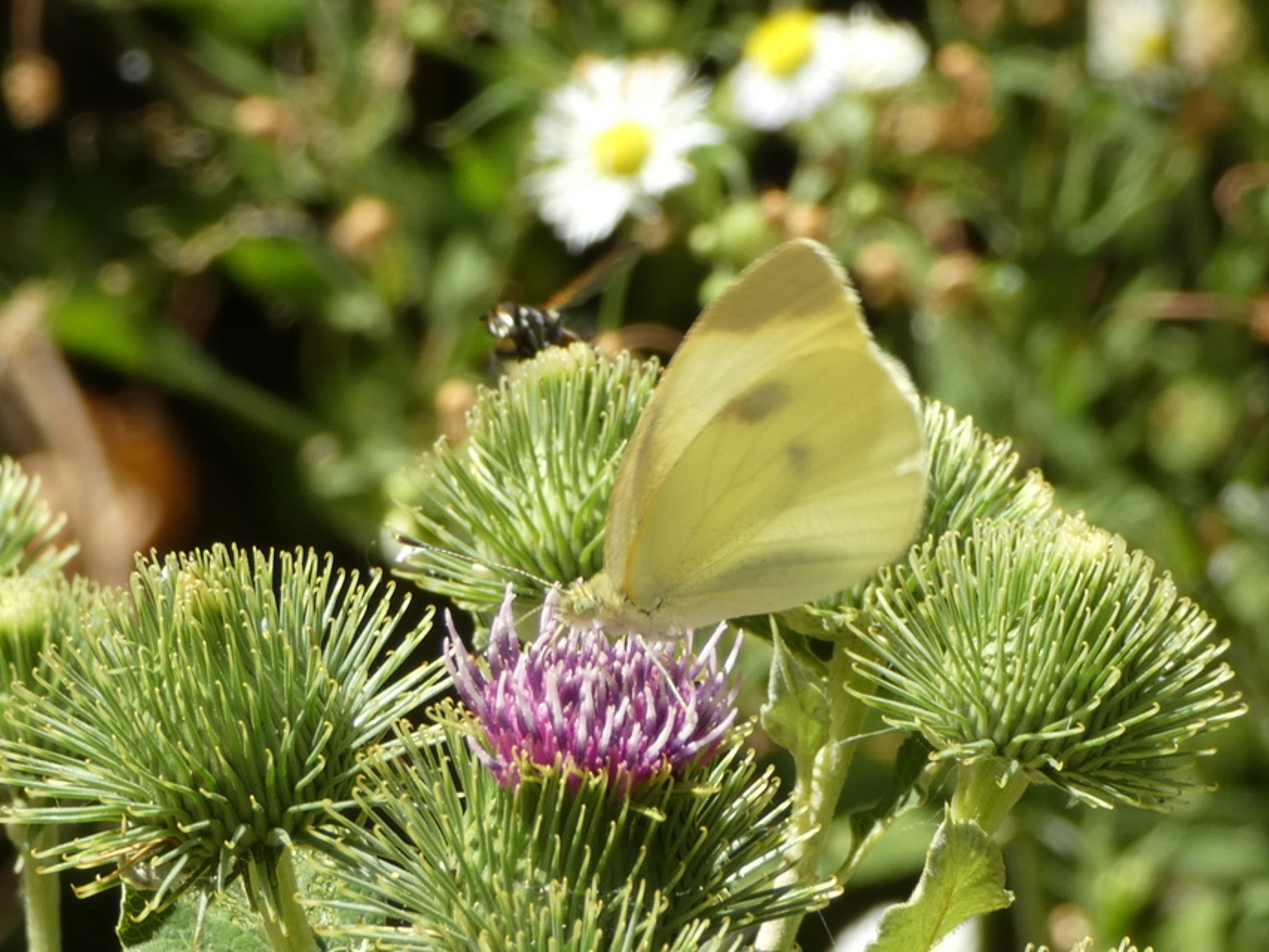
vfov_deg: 10.5
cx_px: 634
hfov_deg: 14.0
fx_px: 5170
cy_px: 476
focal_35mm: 141
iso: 80
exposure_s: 1/80
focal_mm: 25.2
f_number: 5.3
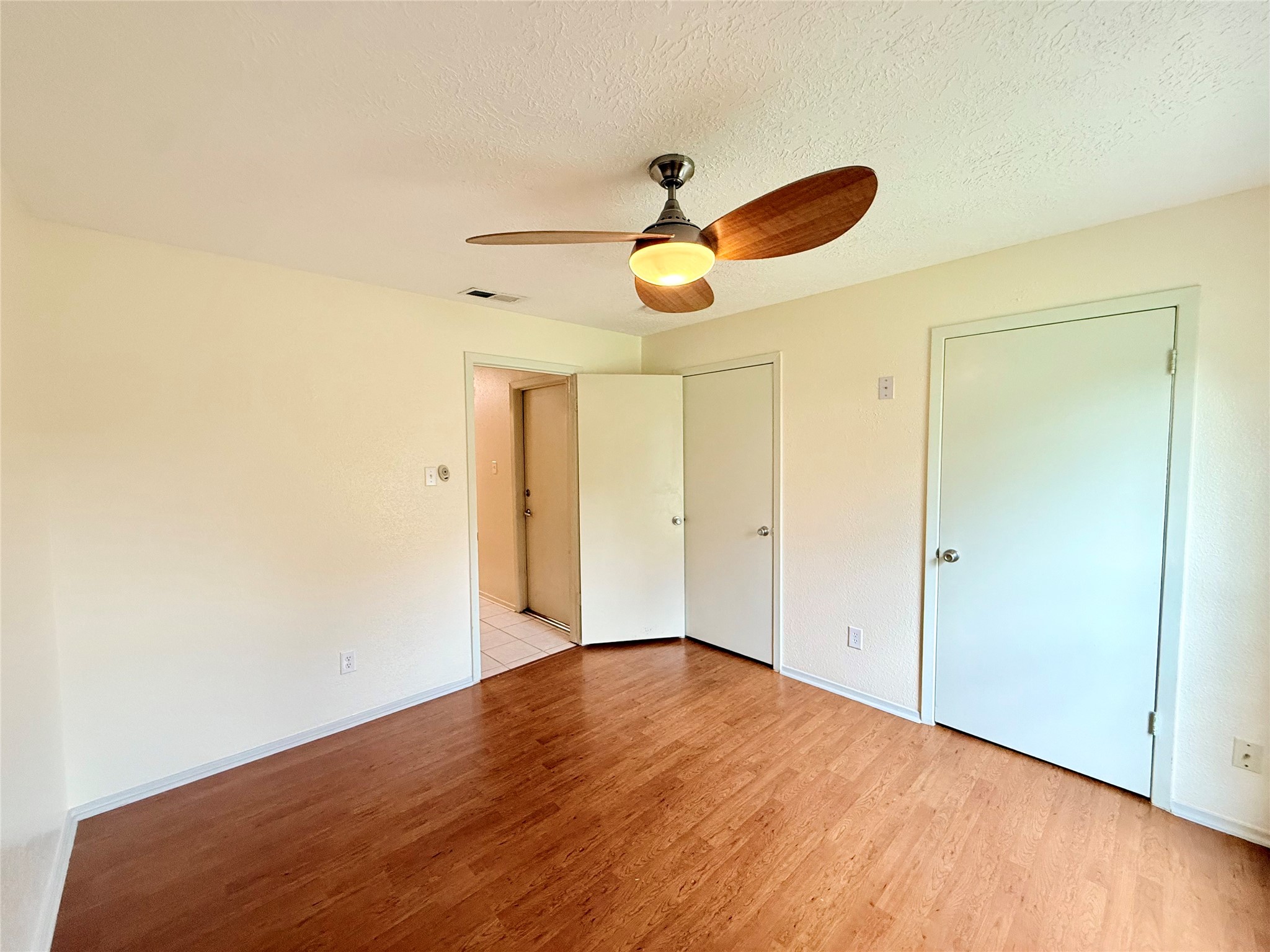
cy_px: 476
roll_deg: +0.5
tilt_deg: -3.0
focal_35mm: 14
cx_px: 635
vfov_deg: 85.7
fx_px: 514
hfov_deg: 102.1
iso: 320
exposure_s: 1/120
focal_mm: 2.22
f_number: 2.2
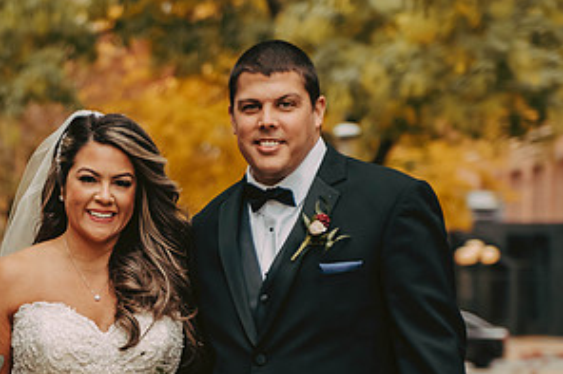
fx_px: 2298
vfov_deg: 9.3
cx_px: 110
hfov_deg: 13.9
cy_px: 305
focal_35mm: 147
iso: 1250
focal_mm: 75
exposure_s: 1/1250
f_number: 3.2
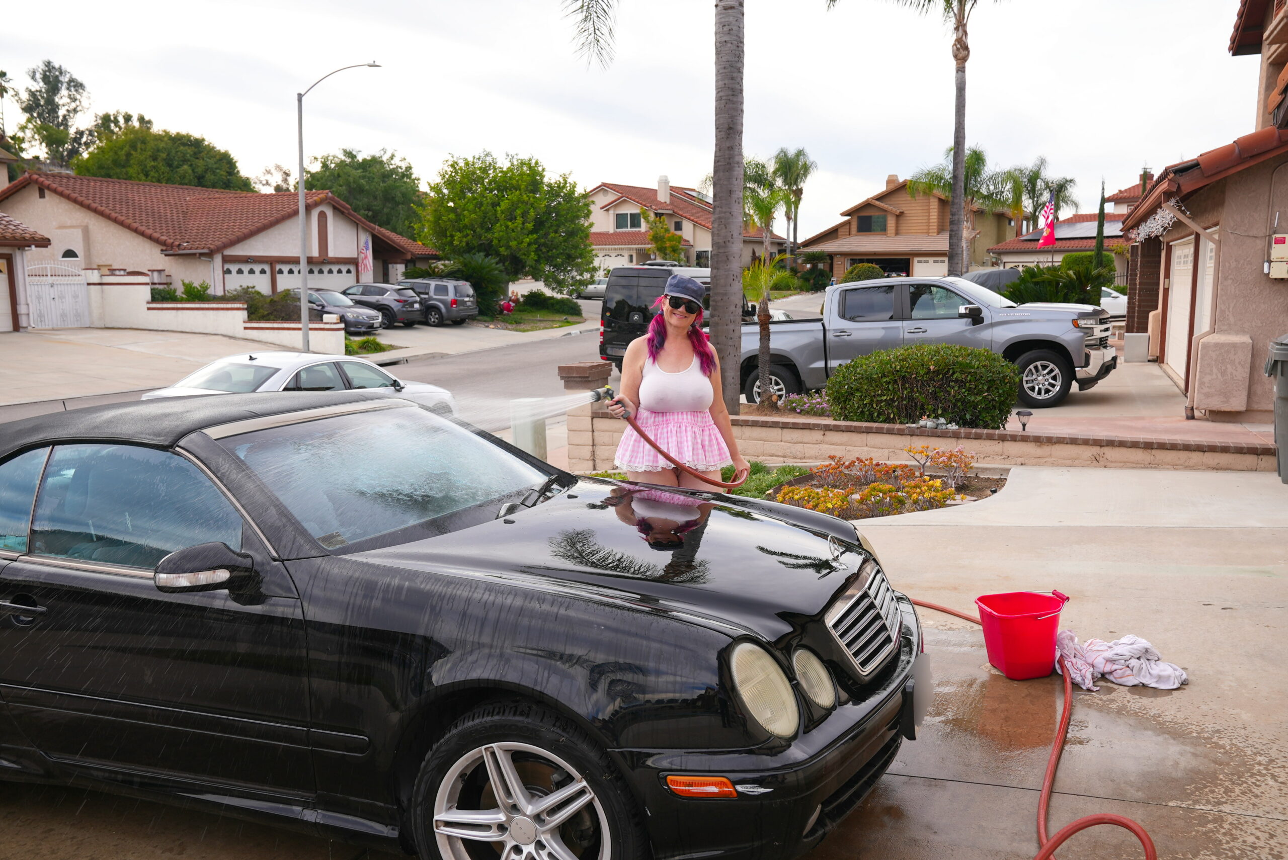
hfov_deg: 65.4
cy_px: 430
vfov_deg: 46.5
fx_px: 1002
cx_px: 644
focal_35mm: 28
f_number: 5.6
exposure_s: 1/160
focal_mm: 28
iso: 80
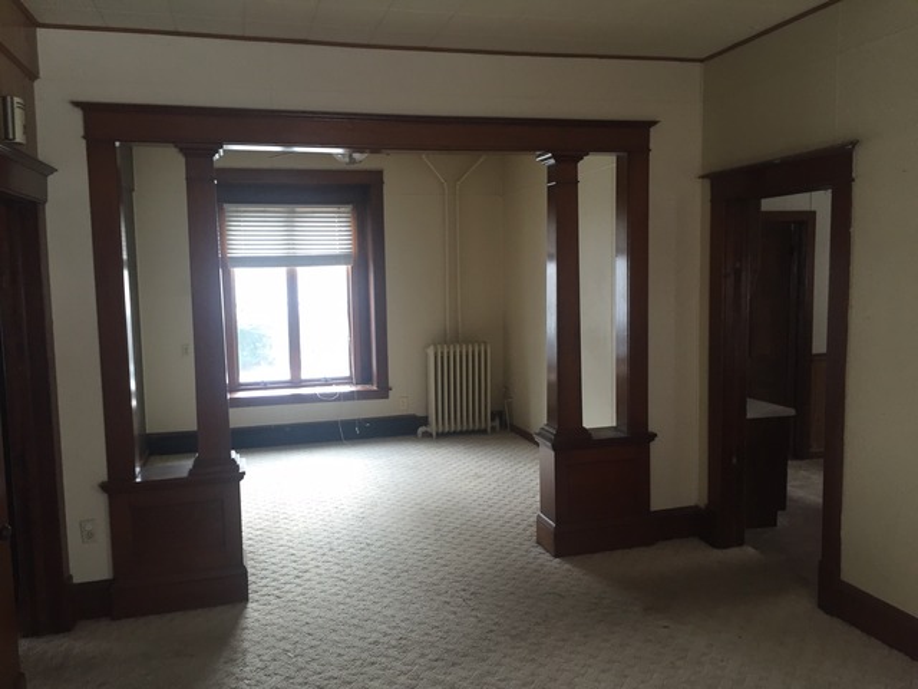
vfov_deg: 48.2
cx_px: 459
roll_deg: +2.2
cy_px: 344
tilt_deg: -5.2
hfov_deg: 61.7
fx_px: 769
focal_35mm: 29
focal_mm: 4.15
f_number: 2.2
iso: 50
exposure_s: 1/30
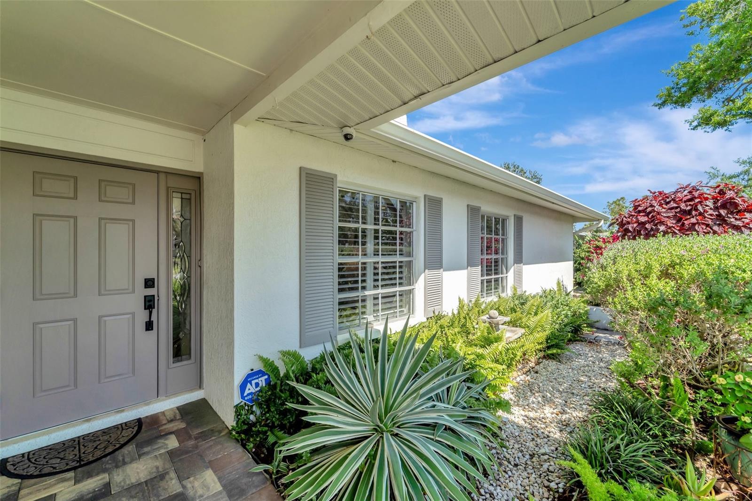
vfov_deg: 81.2
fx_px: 292
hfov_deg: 104.3
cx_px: 376
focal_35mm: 14
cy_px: 250
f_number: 9
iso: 250
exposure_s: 1/250
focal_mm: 14
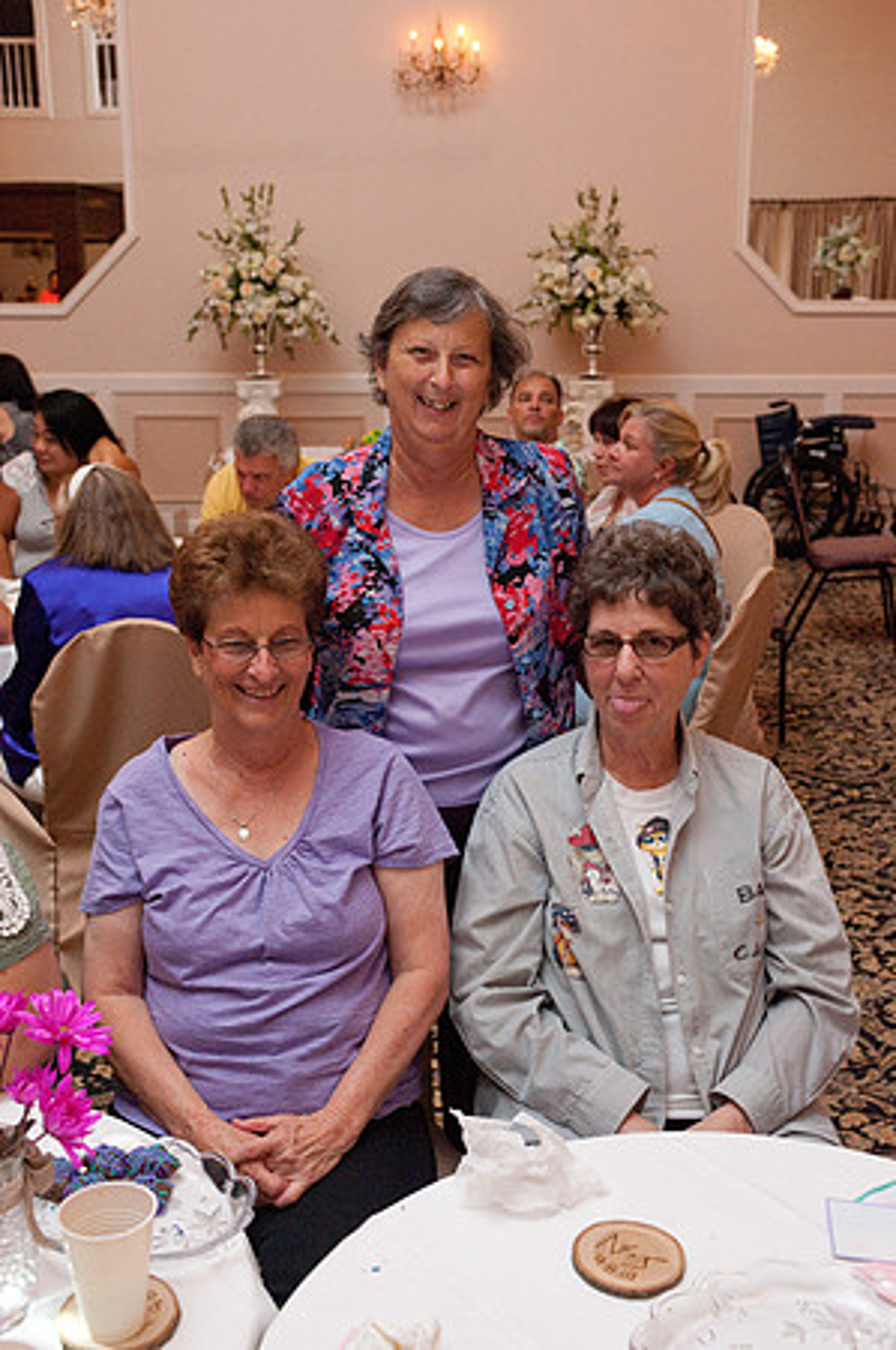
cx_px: 448
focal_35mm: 40
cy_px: 675
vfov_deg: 48.5
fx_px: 1497
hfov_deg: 33.3
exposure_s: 1/125
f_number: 5.6
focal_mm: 40
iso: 3200
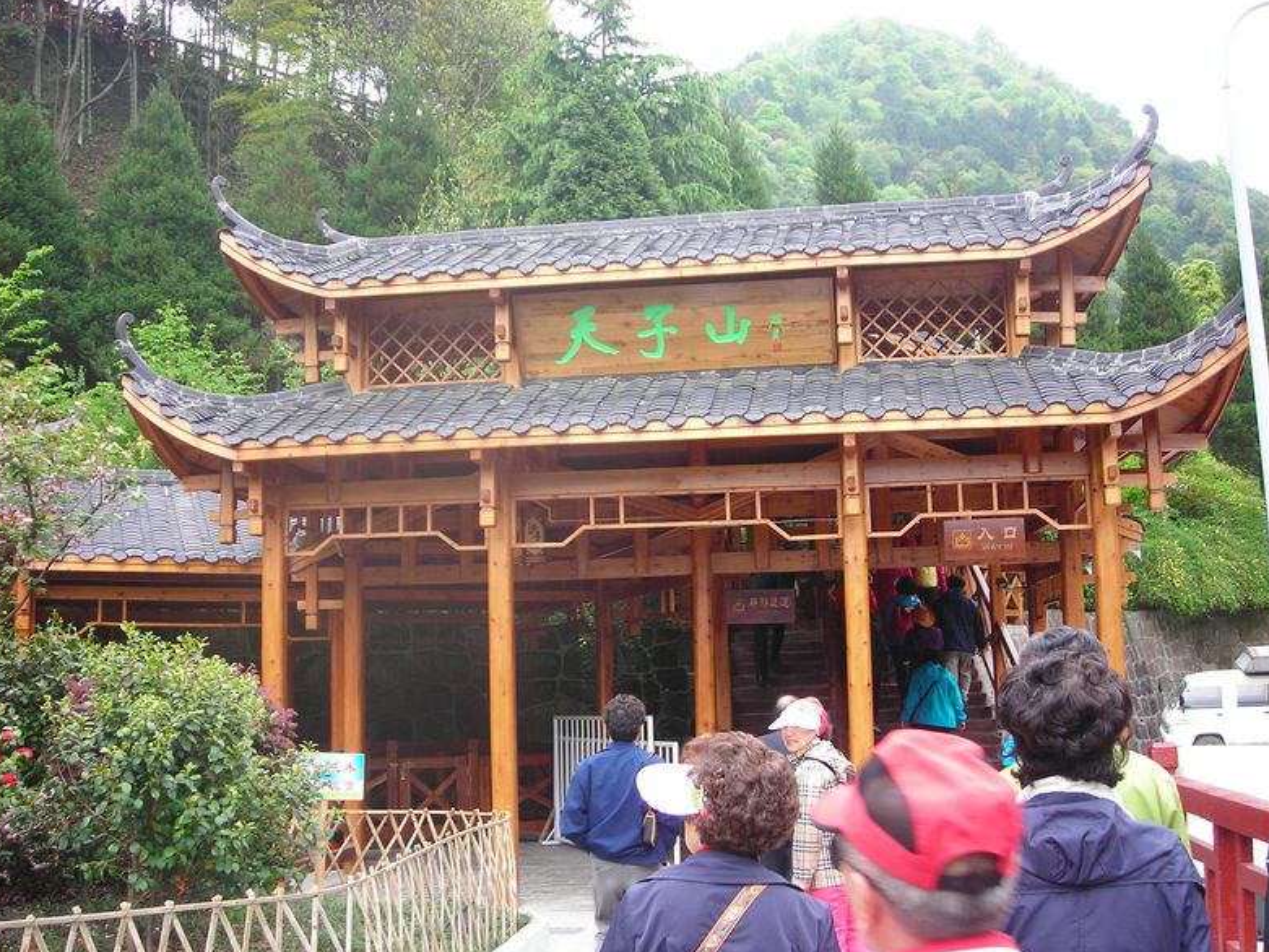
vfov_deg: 34.4
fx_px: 1540
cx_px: 632
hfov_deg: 44.8
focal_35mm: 42
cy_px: 481
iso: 50
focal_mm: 6.8
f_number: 3.3
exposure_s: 1/62
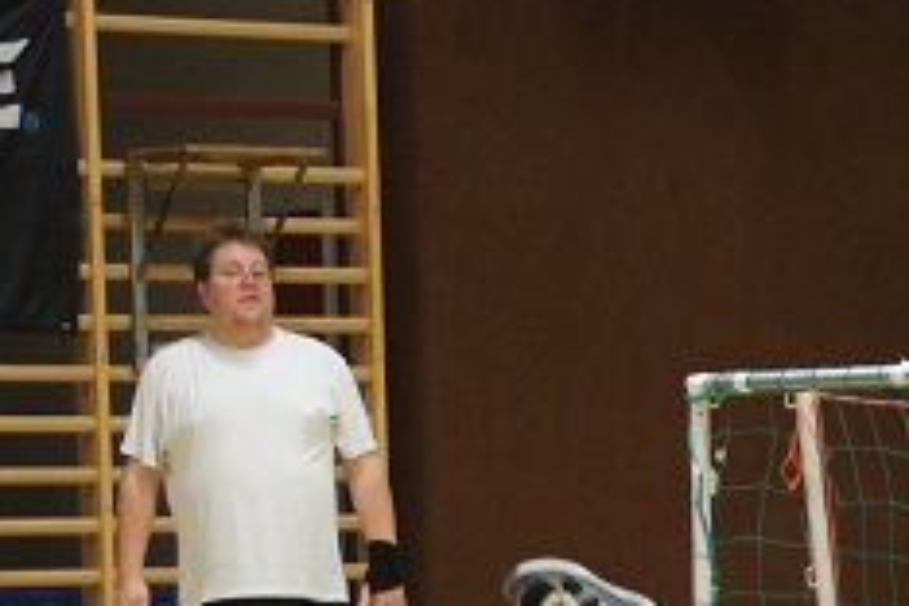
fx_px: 6463
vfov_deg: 5.3
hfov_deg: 8.0
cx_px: 952
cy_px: 851
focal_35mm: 256
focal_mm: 50
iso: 1600
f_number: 4.5
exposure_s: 1/50
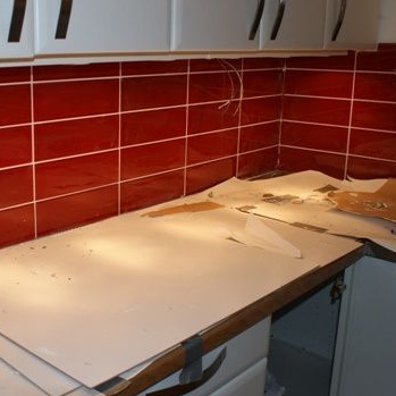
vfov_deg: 40.0
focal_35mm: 42
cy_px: 182
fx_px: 544
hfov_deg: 39.0
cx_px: 101
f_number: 5.6
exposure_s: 1/80
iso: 400
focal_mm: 18
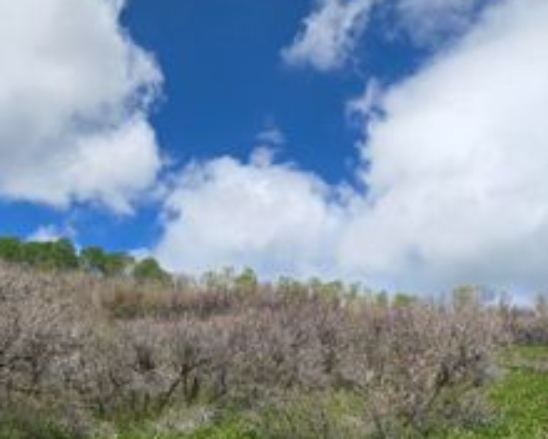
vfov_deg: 28.0
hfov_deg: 36.5
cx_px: 339
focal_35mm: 51
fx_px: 827
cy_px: 433
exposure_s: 1/2760
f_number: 1.8
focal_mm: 5.4
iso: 25
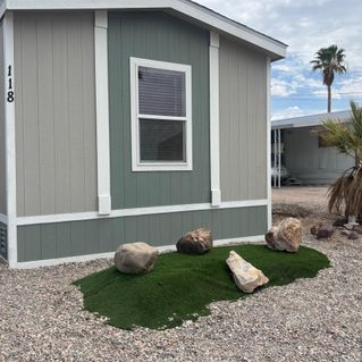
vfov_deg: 46.0
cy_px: 172
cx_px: 175
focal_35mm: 36
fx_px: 426
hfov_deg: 46.0
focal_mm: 5.96
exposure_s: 1/4082
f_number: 1.6
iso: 50
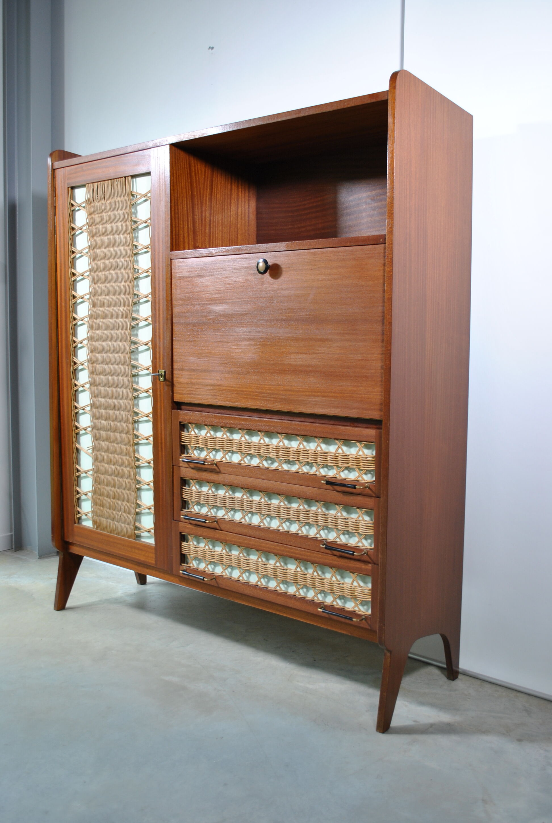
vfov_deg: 57.1
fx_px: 755
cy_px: 412
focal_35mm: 33
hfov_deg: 40.1
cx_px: 276
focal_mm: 22
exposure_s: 1/15
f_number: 5
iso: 200
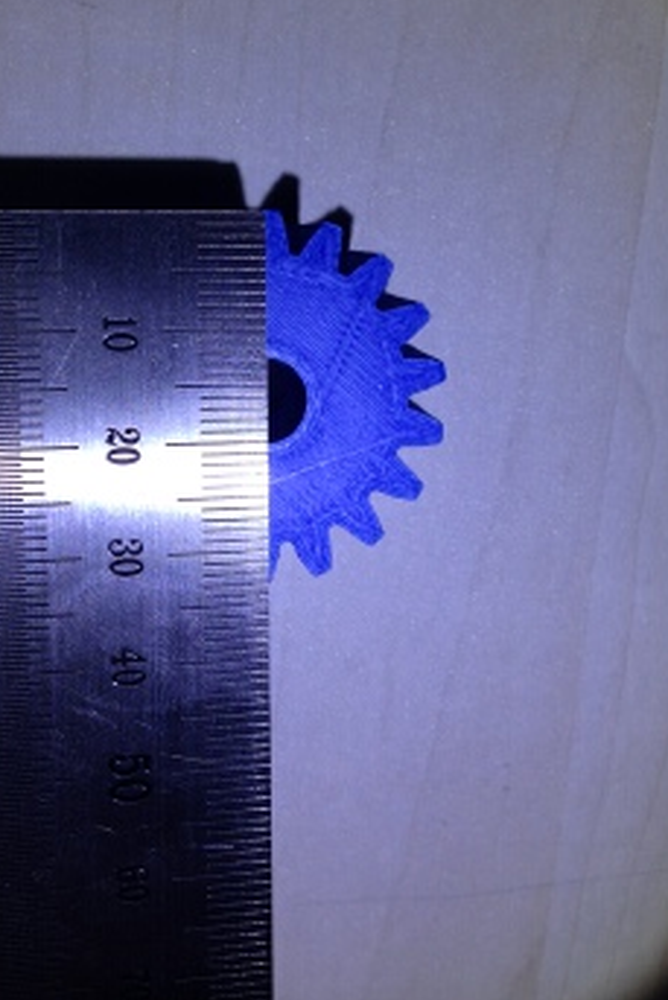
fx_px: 1112
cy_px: 420
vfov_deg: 48.3
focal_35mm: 40
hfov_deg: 33.3
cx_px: 260
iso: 50
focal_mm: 4.12
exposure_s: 1/480
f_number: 2.4
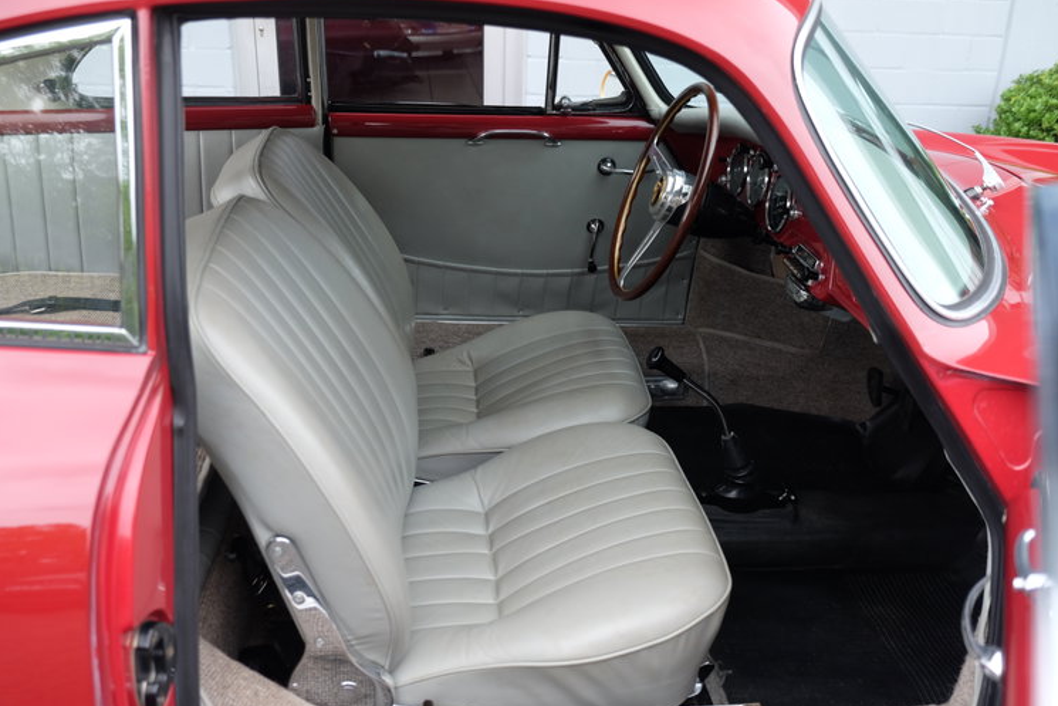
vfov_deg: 38.9
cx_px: 542
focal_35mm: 34
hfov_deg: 55.8
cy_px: 358
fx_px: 999
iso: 320
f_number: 3.2
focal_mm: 22.3
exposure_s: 1/100
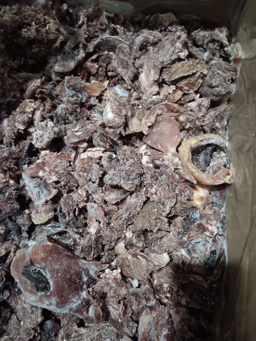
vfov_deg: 65.3
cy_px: 170
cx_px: 128
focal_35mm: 27
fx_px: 266
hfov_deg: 51.3
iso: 5901
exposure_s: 1/16.7
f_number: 1.9
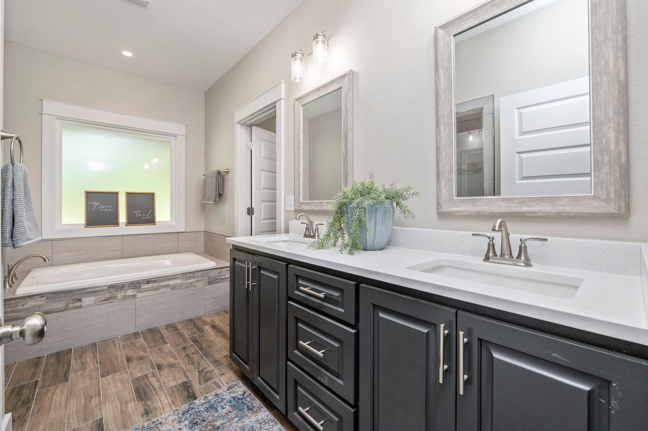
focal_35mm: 14
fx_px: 252
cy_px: 216
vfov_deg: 81.1
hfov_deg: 104.3
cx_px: 324
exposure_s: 1/60
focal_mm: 14
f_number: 9
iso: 320
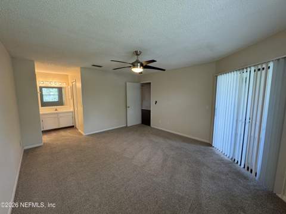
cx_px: 143
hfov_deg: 102.1
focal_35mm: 14
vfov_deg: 85.6
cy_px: 107
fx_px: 116
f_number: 2.2
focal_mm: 2.22
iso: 200
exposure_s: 1/60
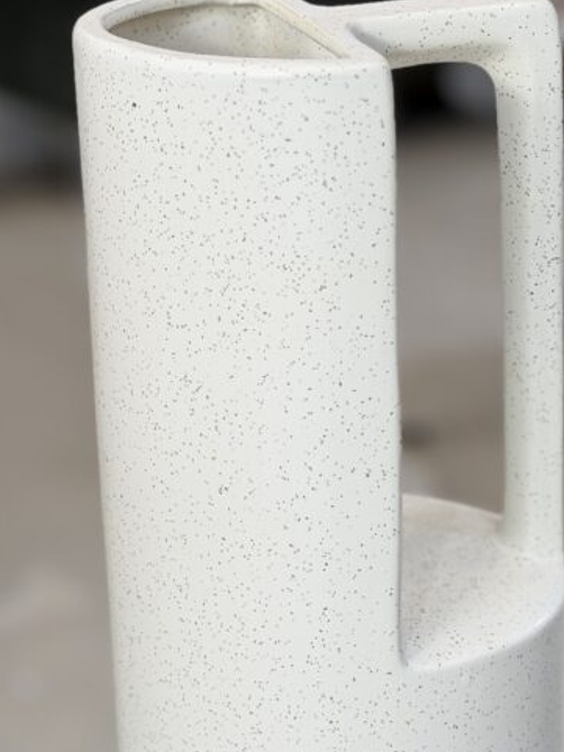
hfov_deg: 14.5
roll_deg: -0.5
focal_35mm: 102
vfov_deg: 19.2
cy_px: 485
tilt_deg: -22.0
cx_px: 356
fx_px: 2218
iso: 50
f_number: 1.78
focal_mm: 6.76
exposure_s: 1/60
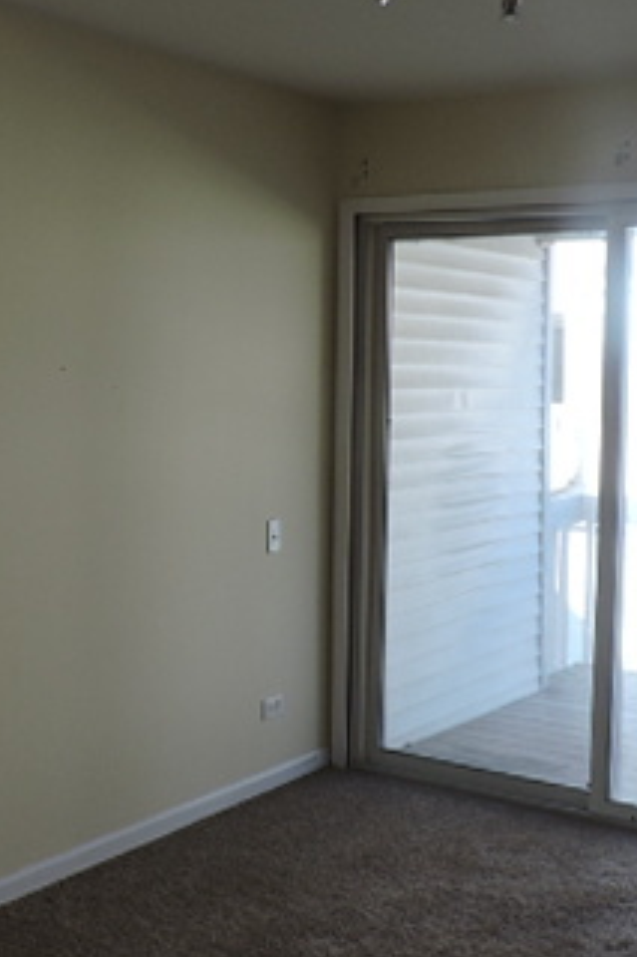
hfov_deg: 26.8
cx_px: 215
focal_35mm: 50
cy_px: 413
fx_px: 1328
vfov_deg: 39.5
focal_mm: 4.3
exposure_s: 1/125
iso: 100
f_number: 3
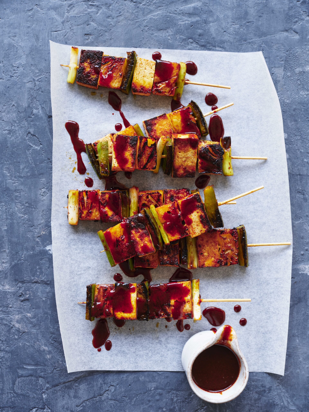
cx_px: 154
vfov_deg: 37.5
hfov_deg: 28.6
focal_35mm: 51
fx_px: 607
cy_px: 206
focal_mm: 64
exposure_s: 1/6
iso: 400
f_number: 6.4
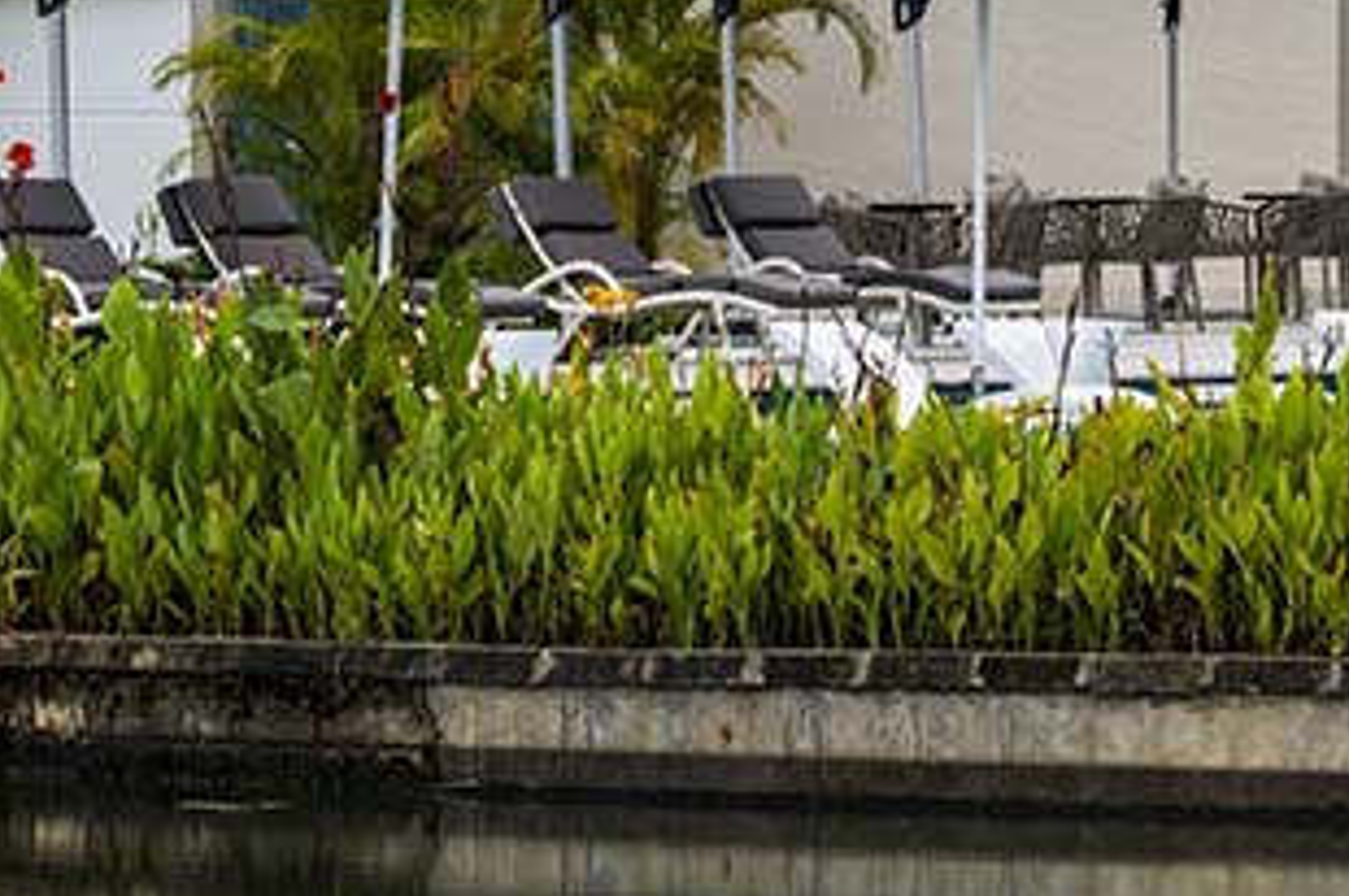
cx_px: 1214
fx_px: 13925
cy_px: 48
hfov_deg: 5.5
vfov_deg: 3.7
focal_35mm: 372
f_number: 9
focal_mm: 120
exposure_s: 1/500
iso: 250
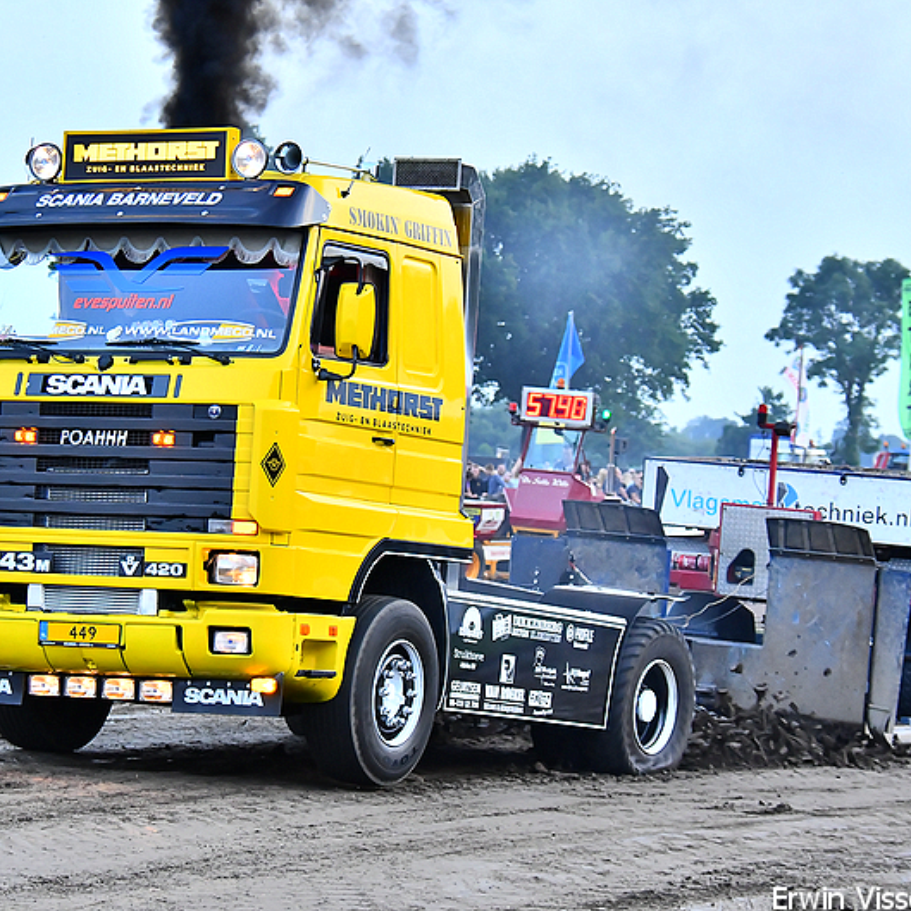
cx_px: 257
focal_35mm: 131
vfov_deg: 13.3
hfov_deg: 13.3
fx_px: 3900
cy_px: 457
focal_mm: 68
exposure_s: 1/160
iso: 1600
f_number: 5.6
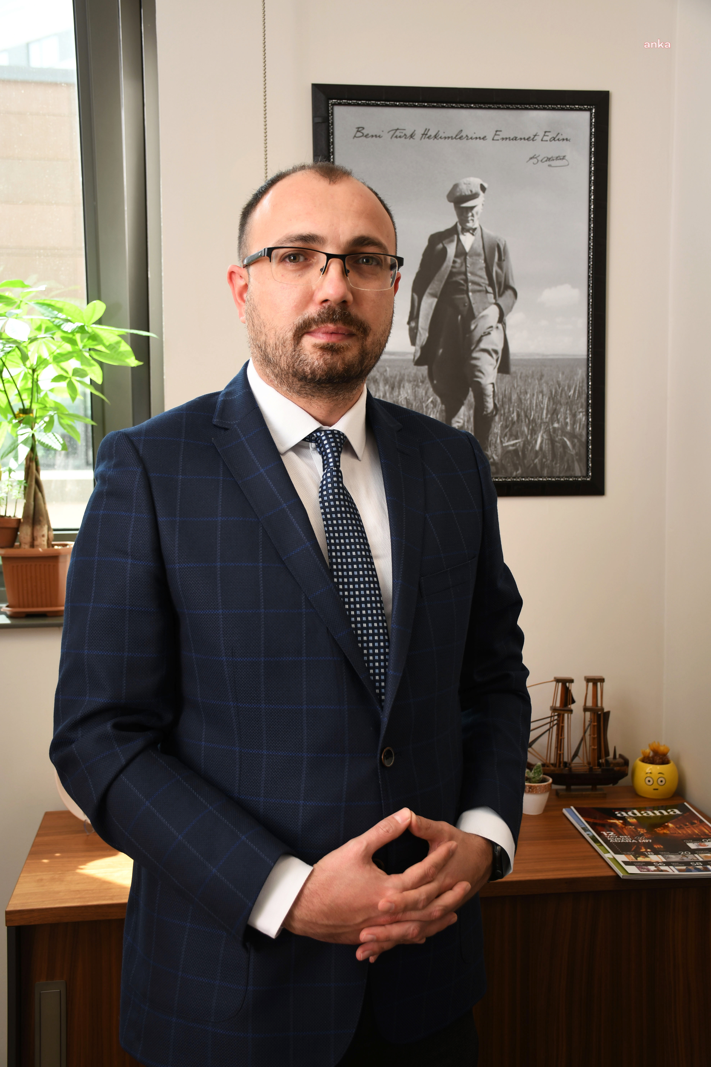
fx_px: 1155
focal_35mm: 39
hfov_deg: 34.2
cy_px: 534
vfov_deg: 49.6
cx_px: 356
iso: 125
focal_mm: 26
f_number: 4.5
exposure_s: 1/60
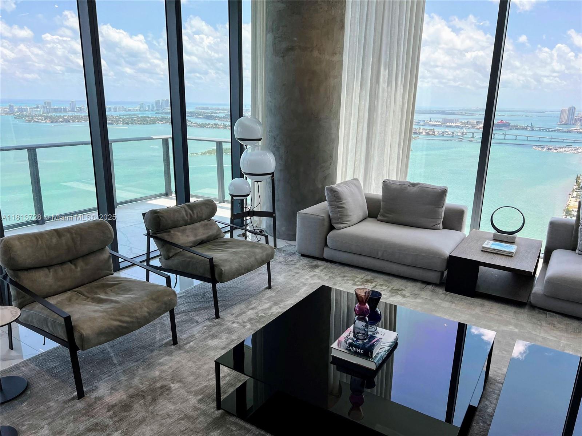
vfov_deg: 53.1
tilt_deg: -15.2
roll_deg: -1.3
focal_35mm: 26
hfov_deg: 67.3
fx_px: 437
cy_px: 218
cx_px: 291
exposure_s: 1/1669
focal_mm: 5.7
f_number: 1.5
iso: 50
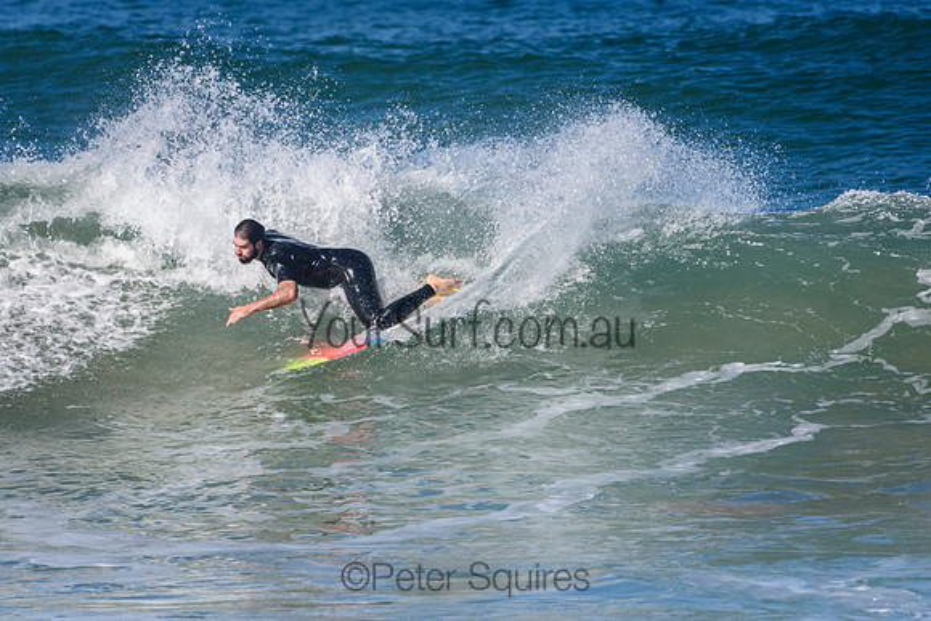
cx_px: 466
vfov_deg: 1.8
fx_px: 19402
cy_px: 310
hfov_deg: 2.7
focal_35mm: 750
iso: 560
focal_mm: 500
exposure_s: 1/4000
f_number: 5.6
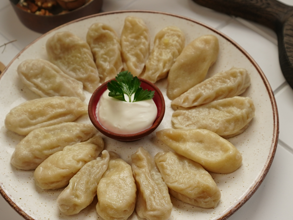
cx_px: 137
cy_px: 135
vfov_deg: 25.2
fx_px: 491
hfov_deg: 33.2
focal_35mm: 58
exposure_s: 1/320
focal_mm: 28
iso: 500
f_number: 5.6
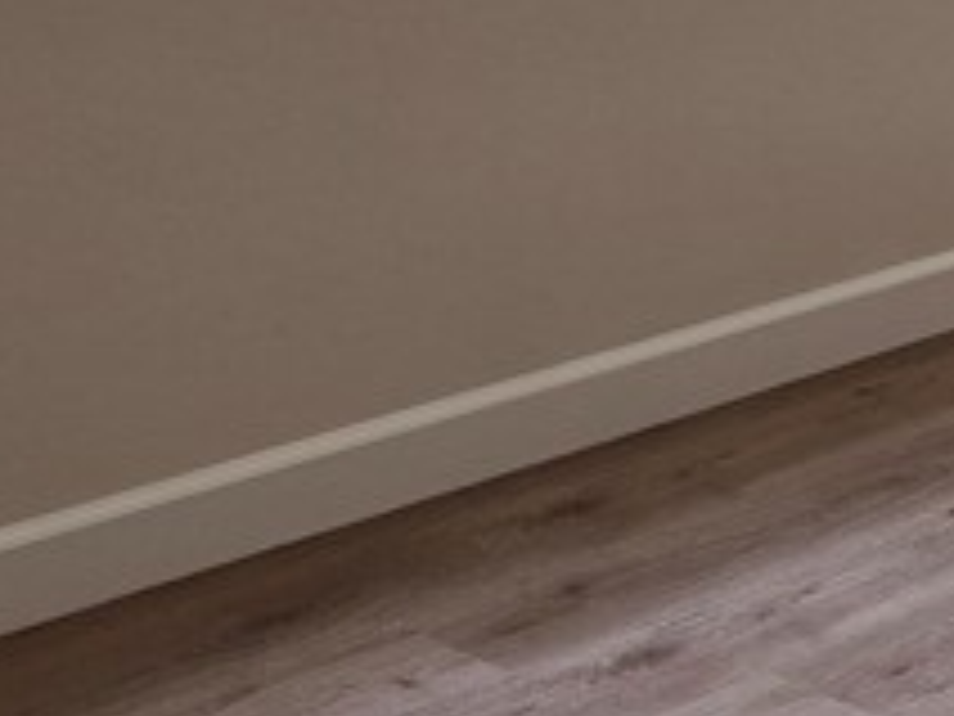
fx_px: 3059
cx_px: 1634
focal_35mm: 111
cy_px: -554
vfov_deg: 12.3
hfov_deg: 15.6
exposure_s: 1/120
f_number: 1.7
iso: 50
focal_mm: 6.3
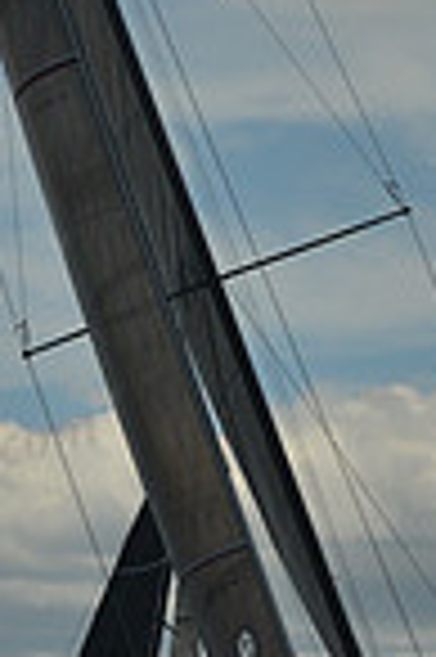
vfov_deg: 7.4
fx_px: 5062
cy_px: 198
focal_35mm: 278
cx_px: 330
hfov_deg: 4.9
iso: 400
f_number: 10
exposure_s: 1/800
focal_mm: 70
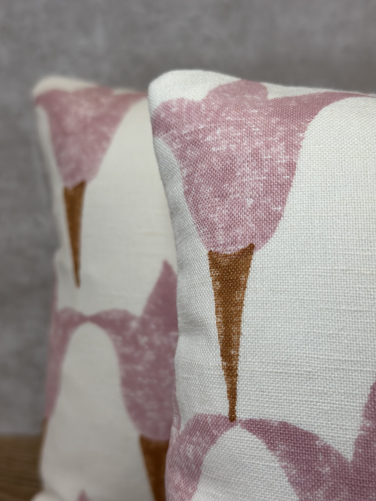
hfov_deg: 30.3
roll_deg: +3.3
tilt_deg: -13.4
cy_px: 250
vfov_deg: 39.7
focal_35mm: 48
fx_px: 695
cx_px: 188
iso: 80
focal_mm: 6.86
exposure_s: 1/740
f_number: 1.78
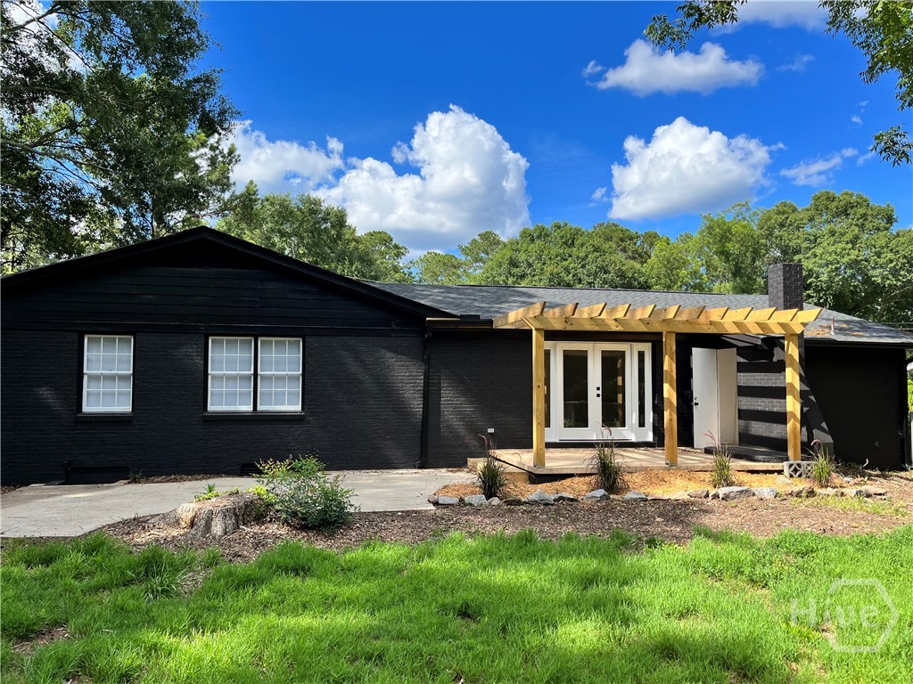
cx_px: 456
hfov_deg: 67.3
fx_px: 686
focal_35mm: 26
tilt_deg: +3.1
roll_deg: +0.1
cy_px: 342
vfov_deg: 53.1
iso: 50
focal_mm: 5.1
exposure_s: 1/1862
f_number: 1.6
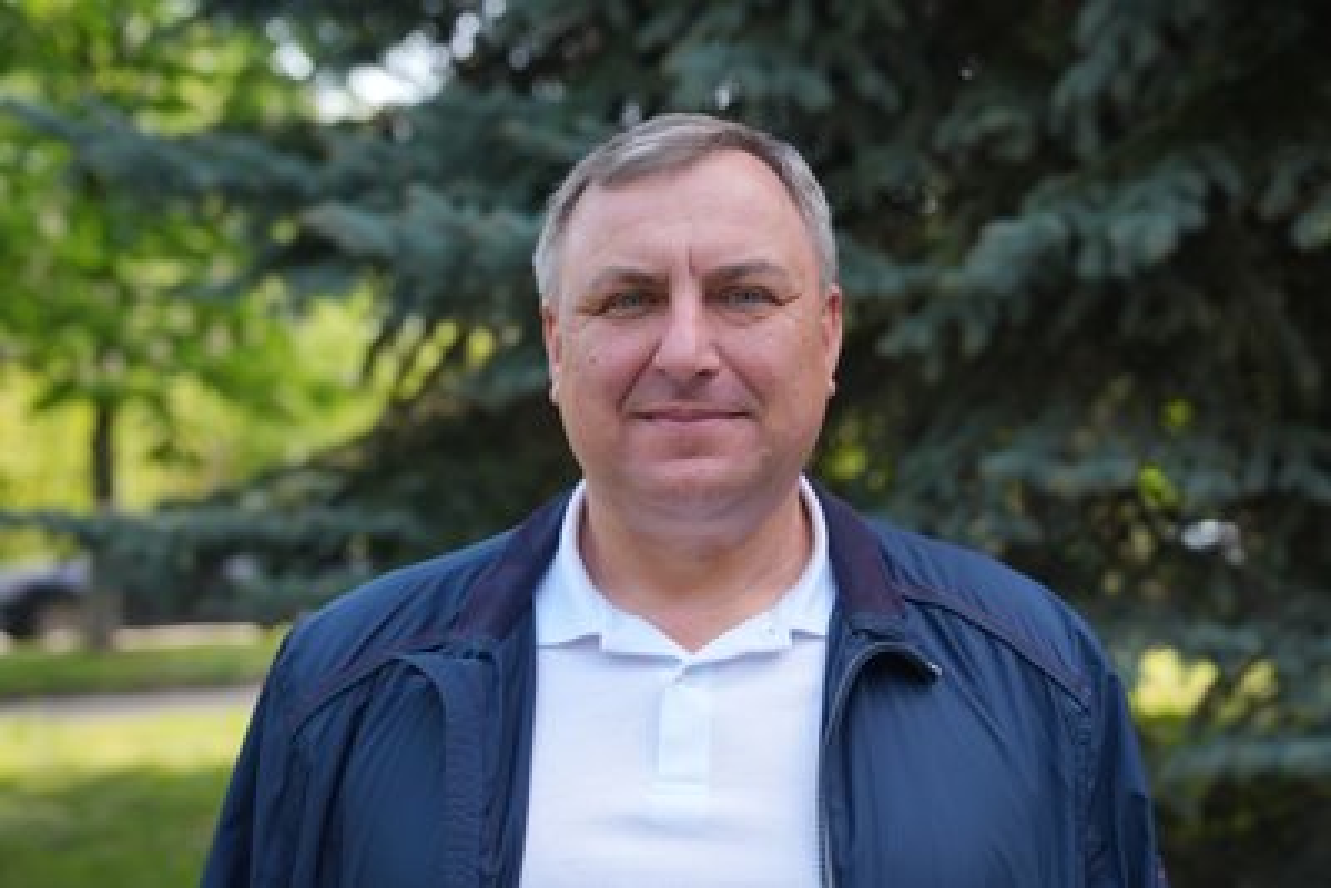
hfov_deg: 42.7
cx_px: 666
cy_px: 444
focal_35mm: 46
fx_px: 1701
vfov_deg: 29.3
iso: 500
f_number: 3.2
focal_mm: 46
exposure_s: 1/100
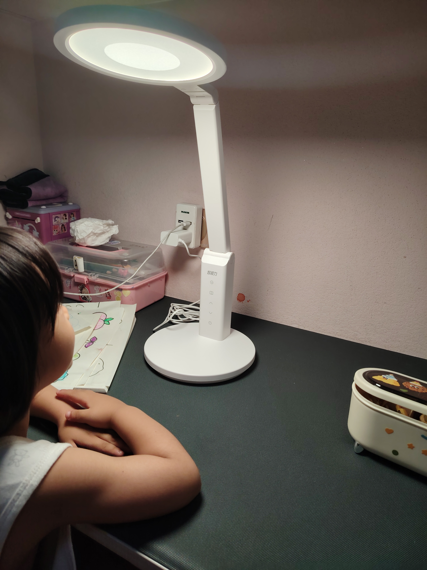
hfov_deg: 56.8
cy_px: 285
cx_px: 214
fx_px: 395
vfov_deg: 71.6
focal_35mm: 24
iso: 1131
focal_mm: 5.25
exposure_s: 1/400
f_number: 1.75
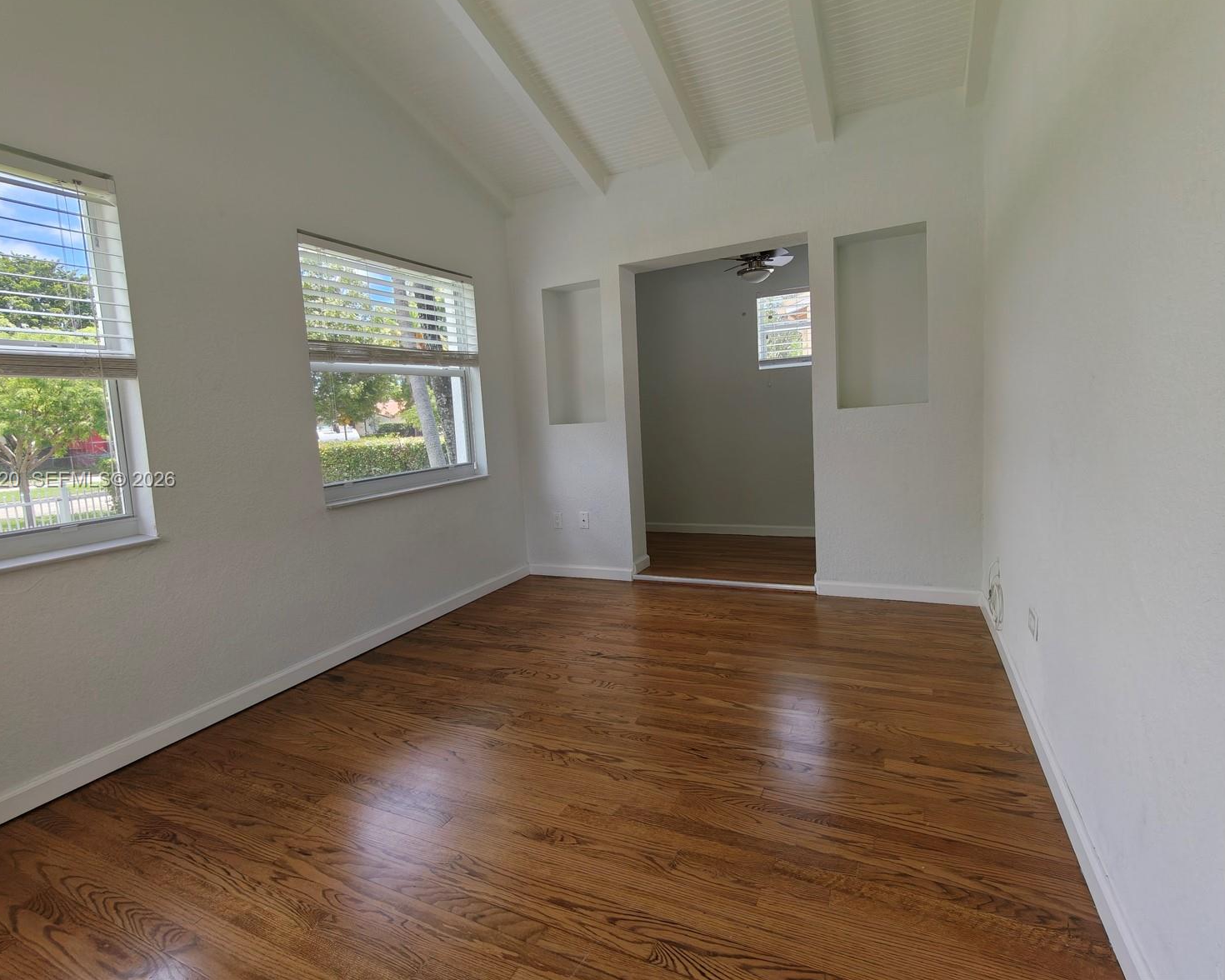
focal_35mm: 17
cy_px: 481
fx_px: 616
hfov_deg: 89.6
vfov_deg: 77.0
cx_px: 582
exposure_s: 1/164
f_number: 2
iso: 50
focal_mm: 2.31
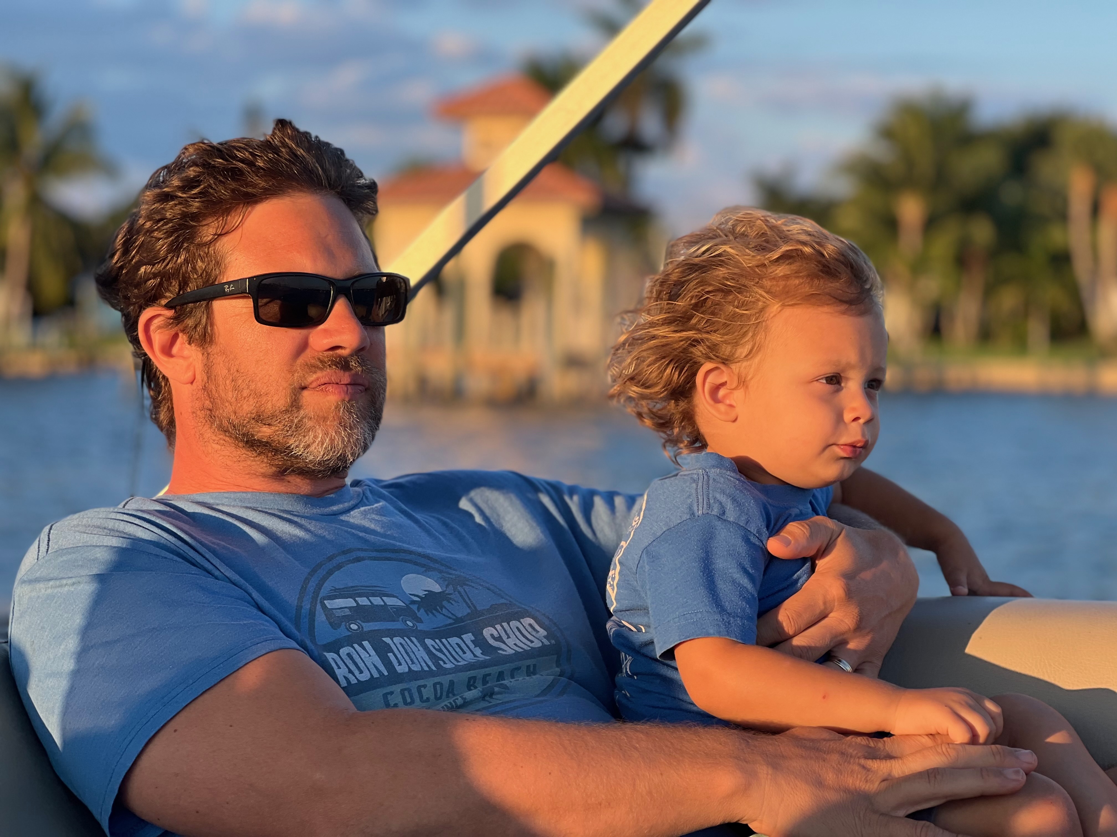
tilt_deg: -1.5
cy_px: 418
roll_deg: +0.0
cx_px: 558
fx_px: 2485
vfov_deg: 19.1
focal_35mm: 77
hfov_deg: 25.3
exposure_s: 1/135
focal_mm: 9
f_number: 2.8
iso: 25
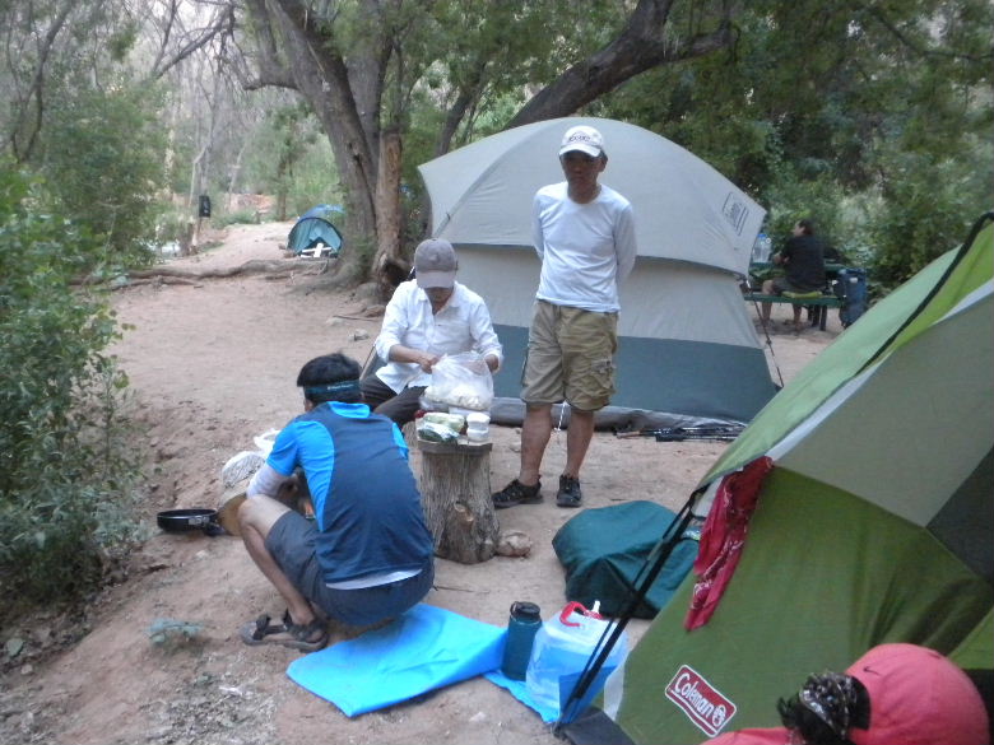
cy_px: 372
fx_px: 1062
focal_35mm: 37
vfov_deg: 38.7
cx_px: 497
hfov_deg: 50.1
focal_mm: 6.6
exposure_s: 1/35
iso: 800
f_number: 3.5
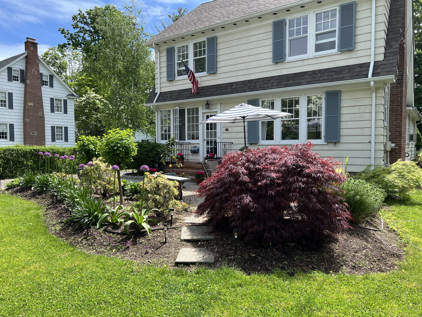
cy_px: 158
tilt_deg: -3.2
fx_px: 317
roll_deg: +0.7
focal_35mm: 26
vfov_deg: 53.1
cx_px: 211
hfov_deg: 67.3
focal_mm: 5.7
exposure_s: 1/1597
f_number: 1.5
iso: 50
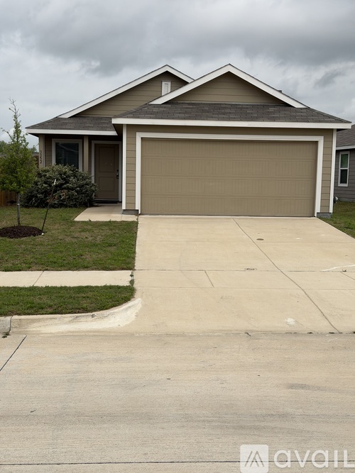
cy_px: 236
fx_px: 657
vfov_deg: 39.7
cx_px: 178
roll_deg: -1.4
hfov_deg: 30.3
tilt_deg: -6.3
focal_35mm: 48
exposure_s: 1/5587
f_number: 1.78
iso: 64
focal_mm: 6.76
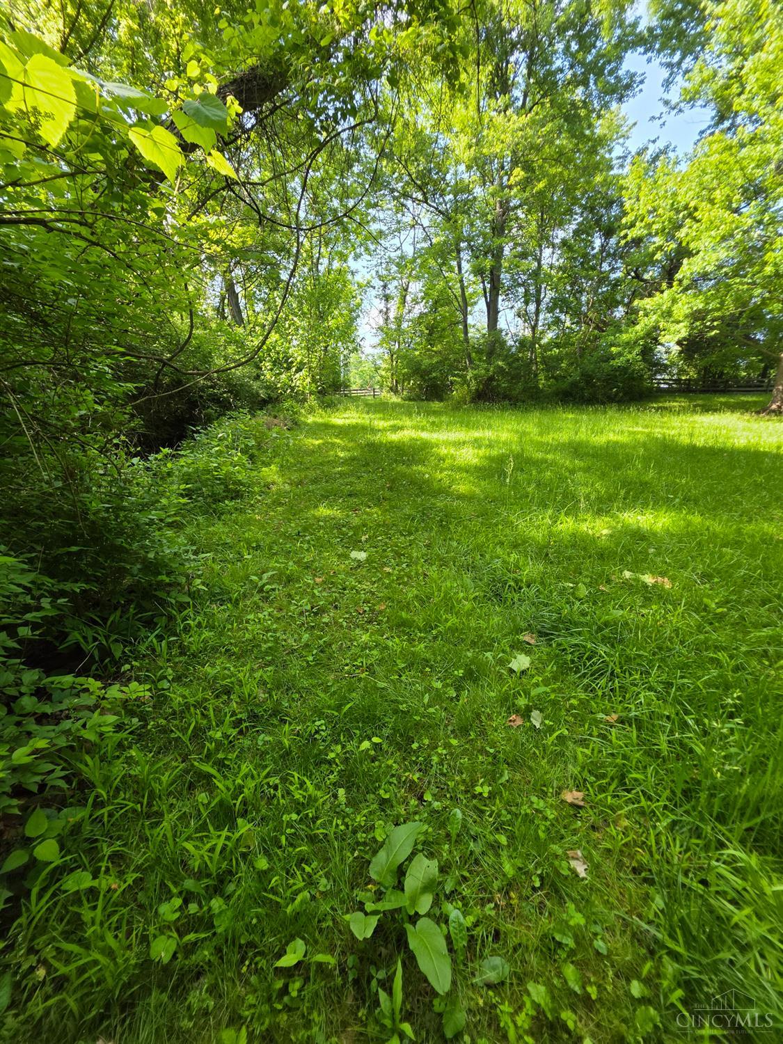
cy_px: 522
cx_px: 392
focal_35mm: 13
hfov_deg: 89.9
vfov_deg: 106.2
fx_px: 392
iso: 40
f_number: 1.9
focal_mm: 2.2
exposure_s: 1/279
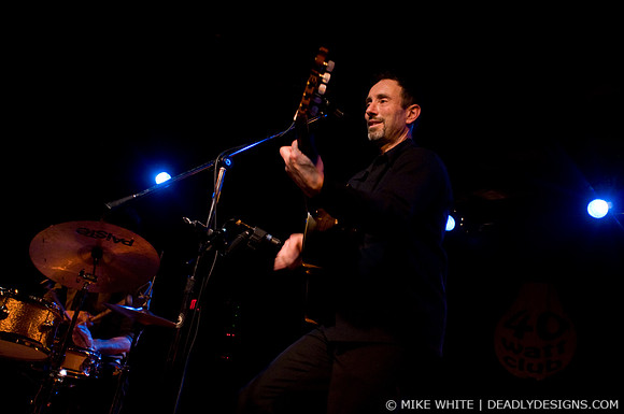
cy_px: 207
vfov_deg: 43.5
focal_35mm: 30
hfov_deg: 62.0
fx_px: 519
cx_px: 312
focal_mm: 20
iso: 800
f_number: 2.8
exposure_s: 1/60
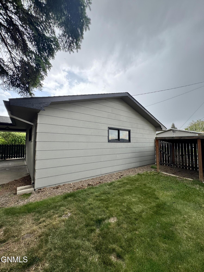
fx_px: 110
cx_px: 102
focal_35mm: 14
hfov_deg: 85.7
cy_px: 136
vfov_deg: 102.1
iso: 40
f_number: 2.2
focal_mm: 2.22
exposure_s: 1/341
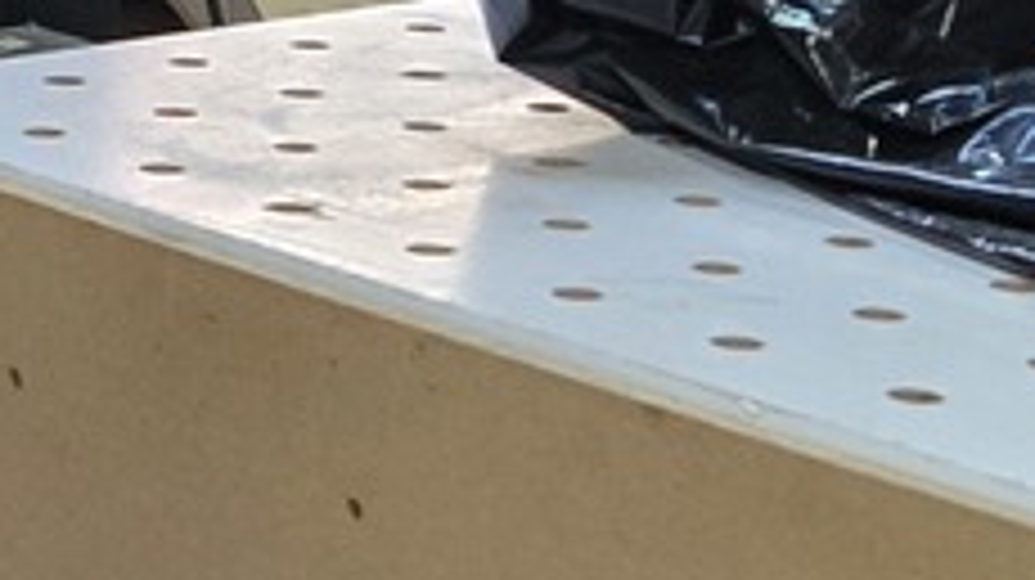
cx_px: -270
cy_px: -558
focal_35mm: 157
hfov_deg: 13.3
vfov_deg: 7.4
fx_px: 4306
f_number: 1.8
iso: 250
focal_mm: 5.4
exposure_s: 1/120
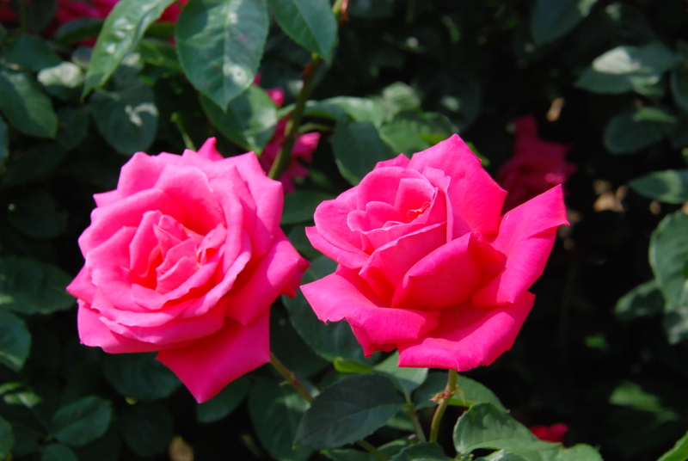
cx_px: 344
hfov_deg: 20.9
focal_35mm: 98
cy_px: 230
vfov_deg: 14.1
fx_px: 1866
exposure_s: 1/1250
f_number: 9
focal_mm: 65
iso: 800
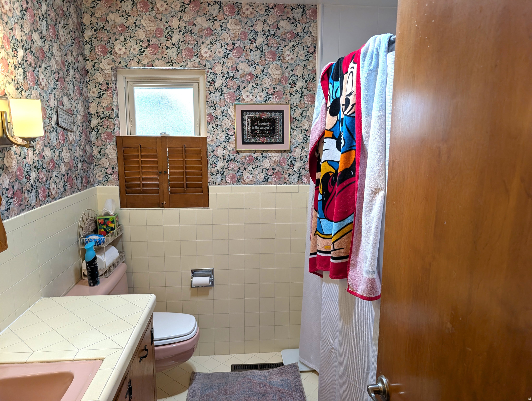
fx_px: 369
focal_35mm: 24
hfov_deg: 71.5
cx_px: 266
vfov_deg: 56.9
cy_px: 200
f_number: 1.68
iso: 20
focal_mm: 6.9
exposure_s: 1/238
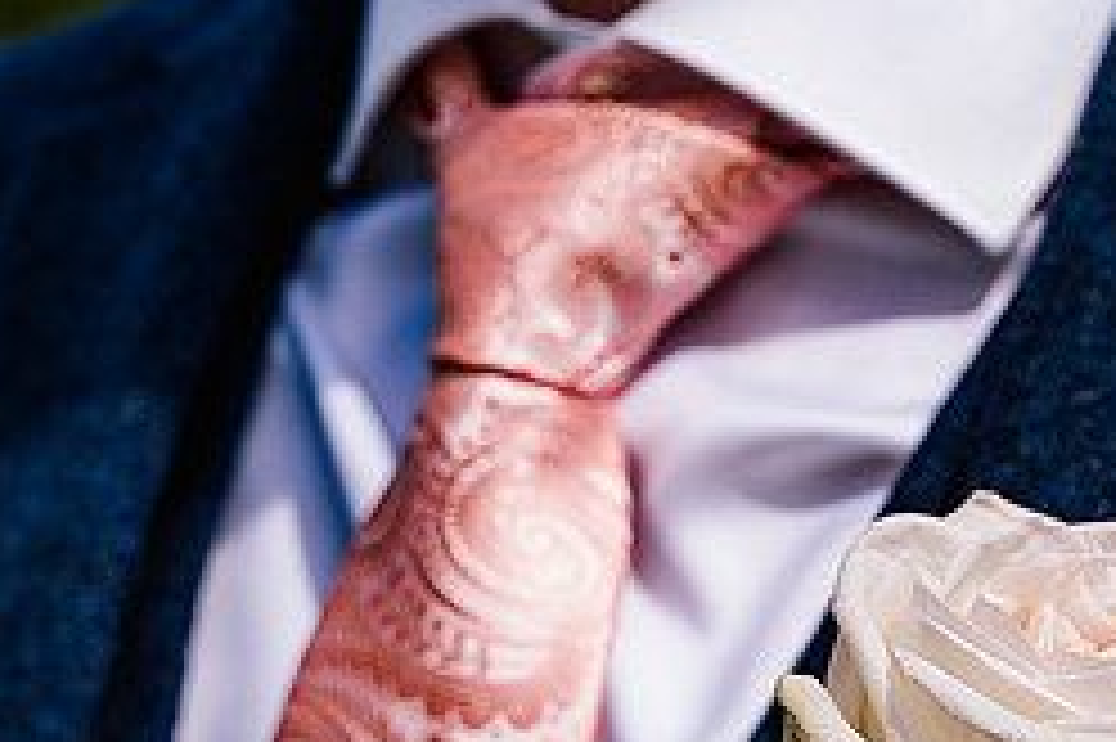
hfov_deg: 15.4
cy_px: 834
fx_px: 4058
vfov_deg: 10.3
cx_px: 1120
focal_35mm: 131
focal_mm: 56
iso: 160
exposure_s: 1/800
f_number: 4.5
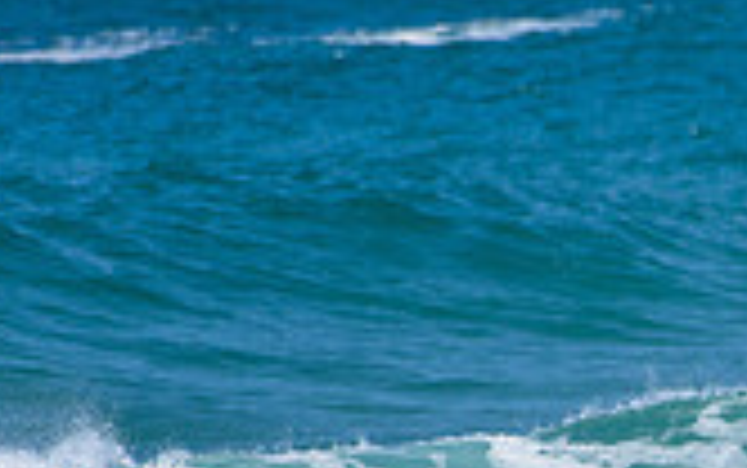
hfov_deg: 1.0
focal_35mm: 2182
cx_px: 884
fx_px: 44452
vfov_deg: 0.6
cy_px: 614
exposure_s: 1/2000
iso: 90
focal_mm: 500
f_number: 5.6
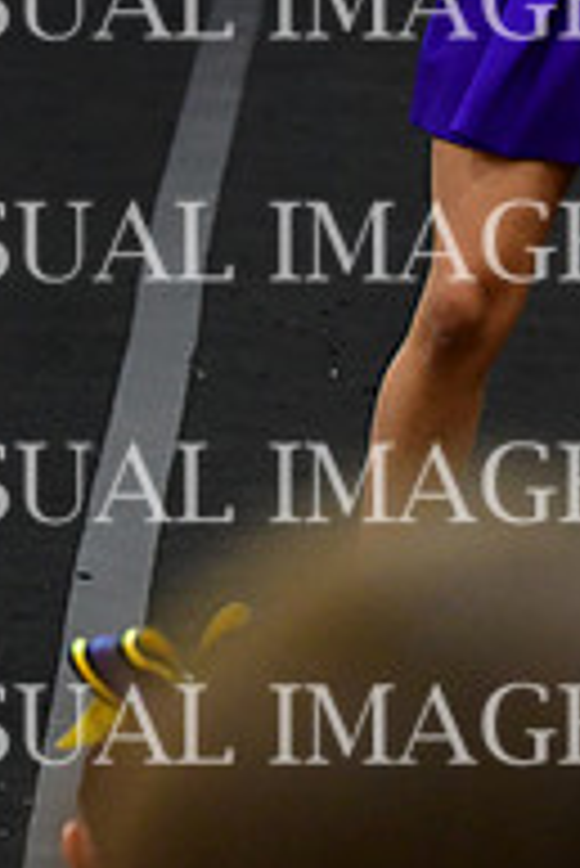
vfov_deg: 4.2
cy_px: -121
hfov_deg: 2.8
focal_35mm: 495
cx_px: 623
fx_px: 11940
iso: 4000
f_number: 4
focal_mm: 110
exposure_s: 1/500
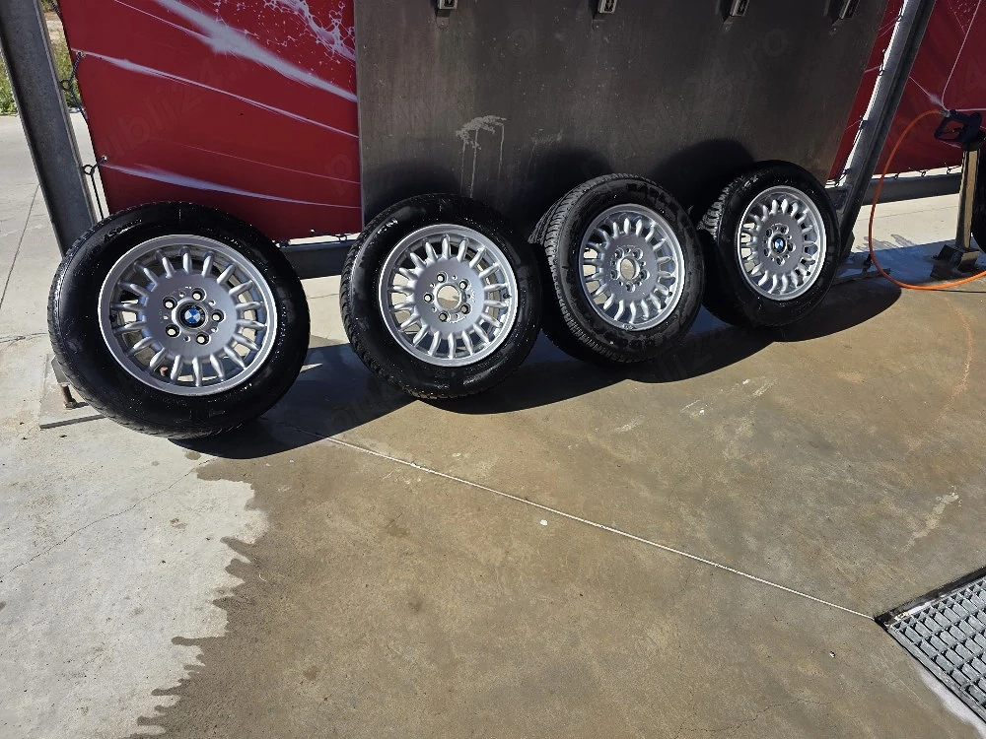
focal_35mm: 23
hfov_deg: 73.9
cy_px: 370
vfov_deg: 58.9
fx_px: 655
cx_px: 493
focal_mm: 6.3
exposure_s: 1/5000
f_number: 1.7
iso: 80
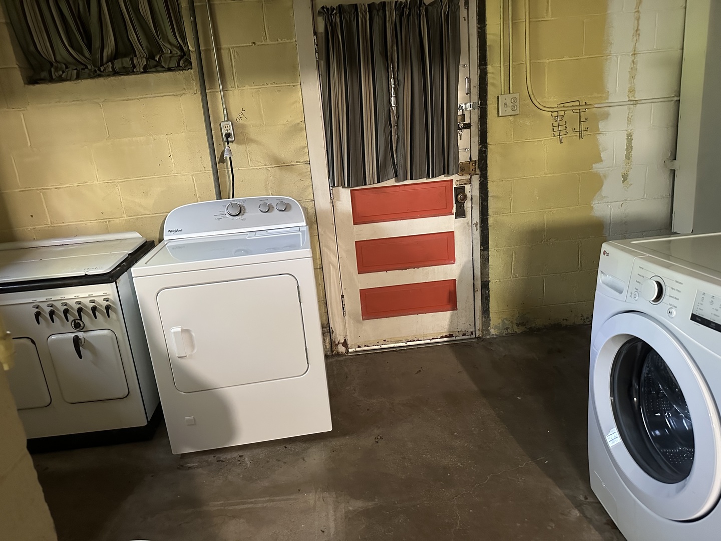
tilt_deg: -16.5
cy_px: 270
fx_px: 500
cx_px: 360
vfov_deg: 56.8
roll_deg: +5.1
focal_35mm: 24
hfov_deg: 71.6
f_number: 1.78
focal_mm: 6.86
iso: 800
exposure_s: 1/40
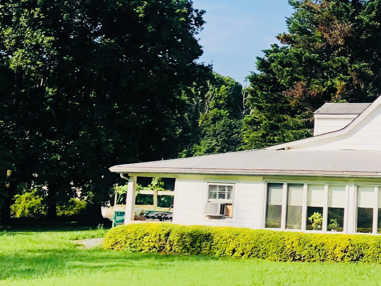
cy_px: 56
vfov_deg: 21.3
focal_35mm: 68
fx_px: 748
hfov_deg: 25.5
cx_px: 460
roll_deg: -2.6
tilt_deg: +5.8
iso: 20
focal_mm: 4
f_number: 1.8
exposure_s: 1/1473
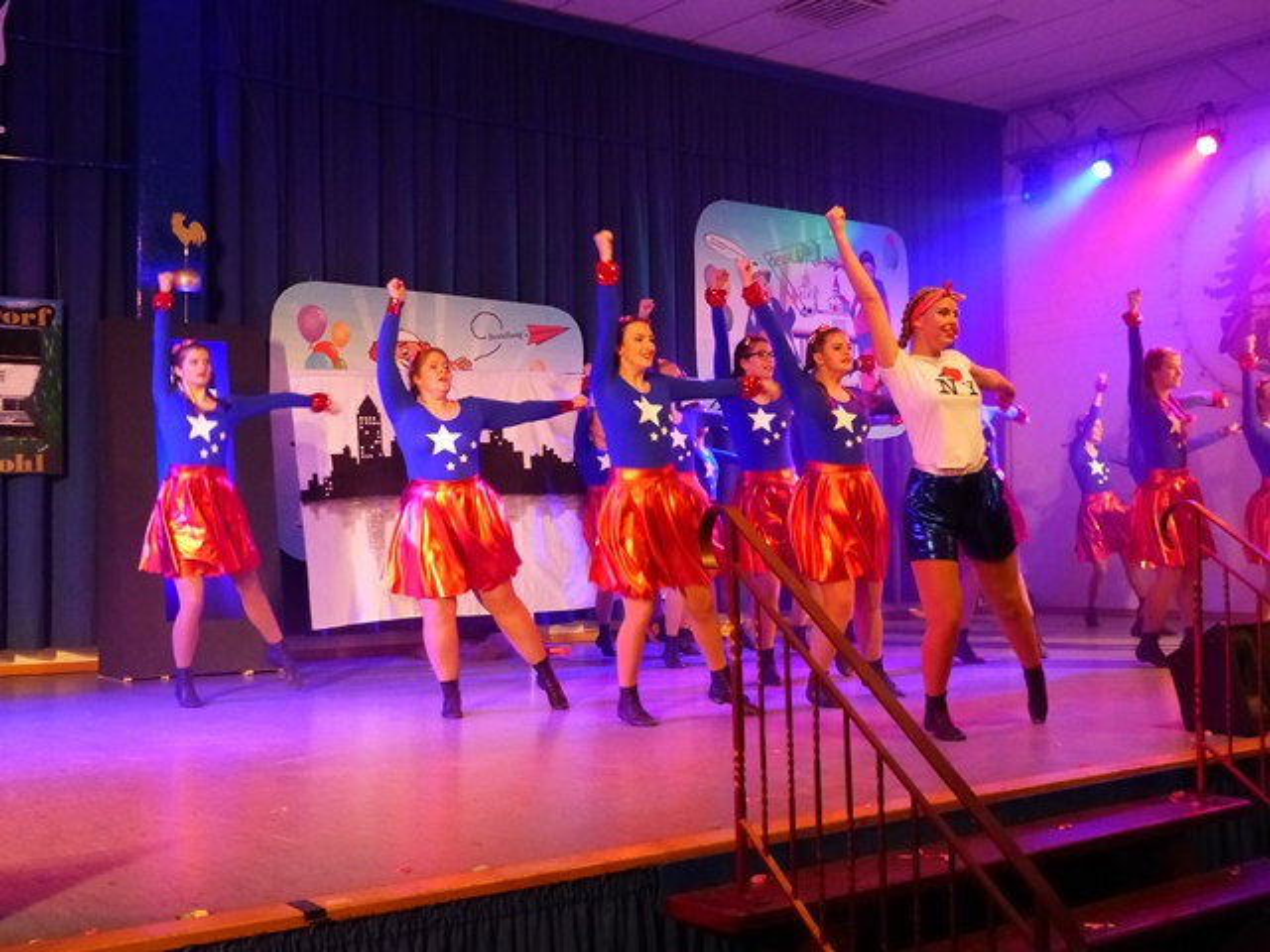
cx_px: 635
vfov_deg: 34.3
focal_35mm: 42
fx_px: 1541
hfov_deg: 44.8
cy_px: 476
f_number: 2.8
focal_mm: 7.6
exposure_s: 1/60
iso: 800
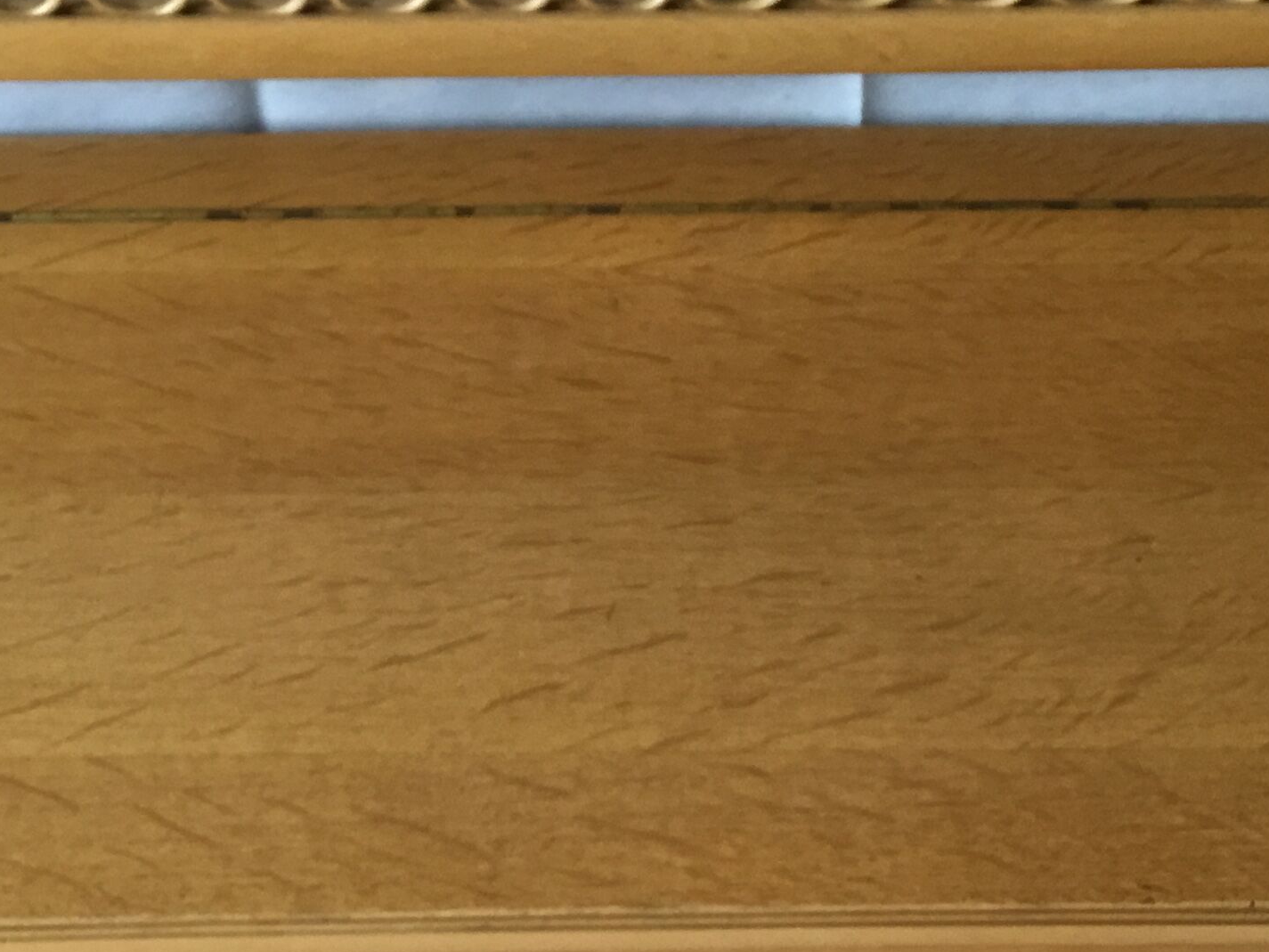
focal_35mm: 71
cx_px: 595
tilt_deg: -45.6
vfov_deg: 20.7
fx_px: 2603
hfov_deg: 27.4
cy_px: 437
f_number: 2.4
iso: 125
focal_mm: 3.3
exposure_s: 1/33
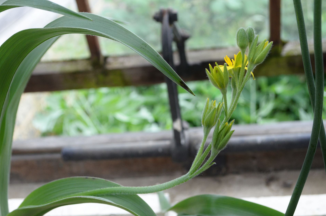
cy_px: 112
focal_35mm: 64
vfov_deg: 21.1
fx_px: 578
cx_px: 151
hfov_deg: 31.5
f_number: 5
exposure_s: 1/160
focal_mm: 38
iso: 1250
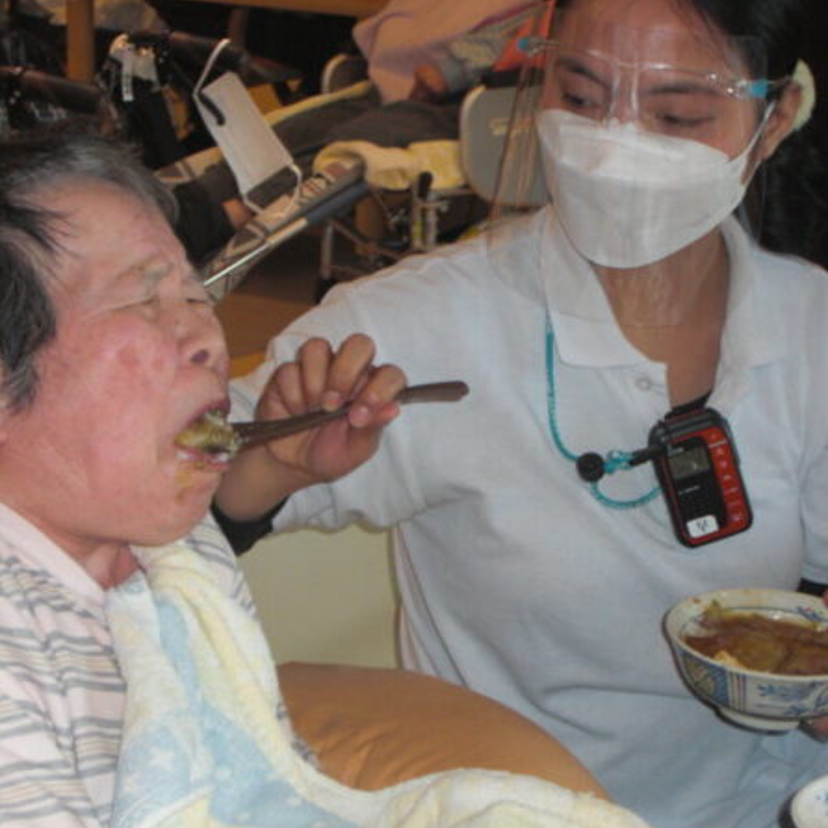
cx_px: 464
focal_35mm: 94
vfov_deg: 18.5
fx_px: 2544
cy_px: 416
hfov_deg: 18.5
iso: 200
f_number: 4.6
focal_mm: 13.9
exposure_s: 1/60
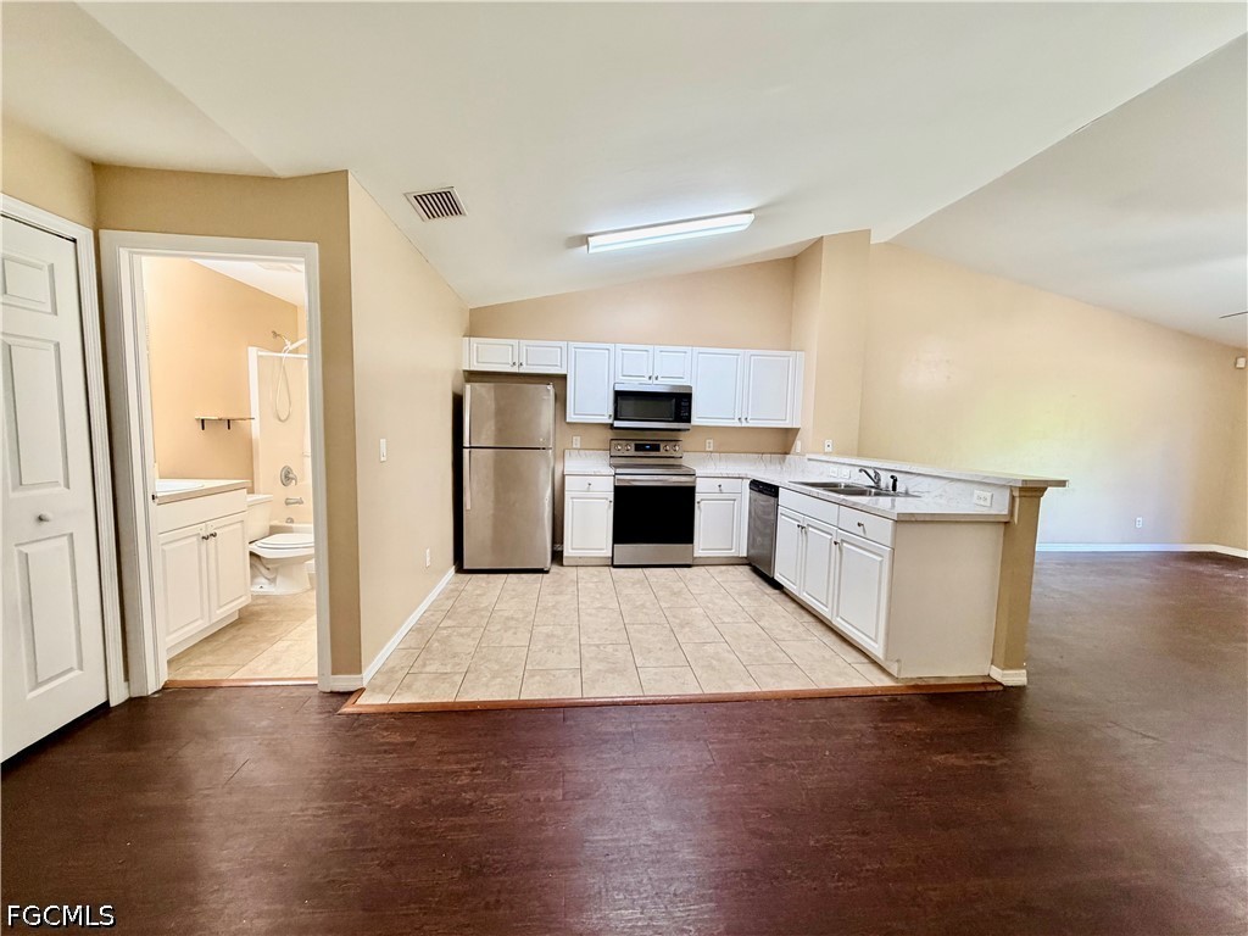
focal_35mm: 14
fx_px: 505
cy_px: 468
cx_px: 624
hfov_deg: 102.1
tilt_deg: -4.8
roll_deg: -0.6
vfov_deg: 85.7
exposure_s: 1/60
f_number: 2.2
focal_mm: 2.22
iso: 320
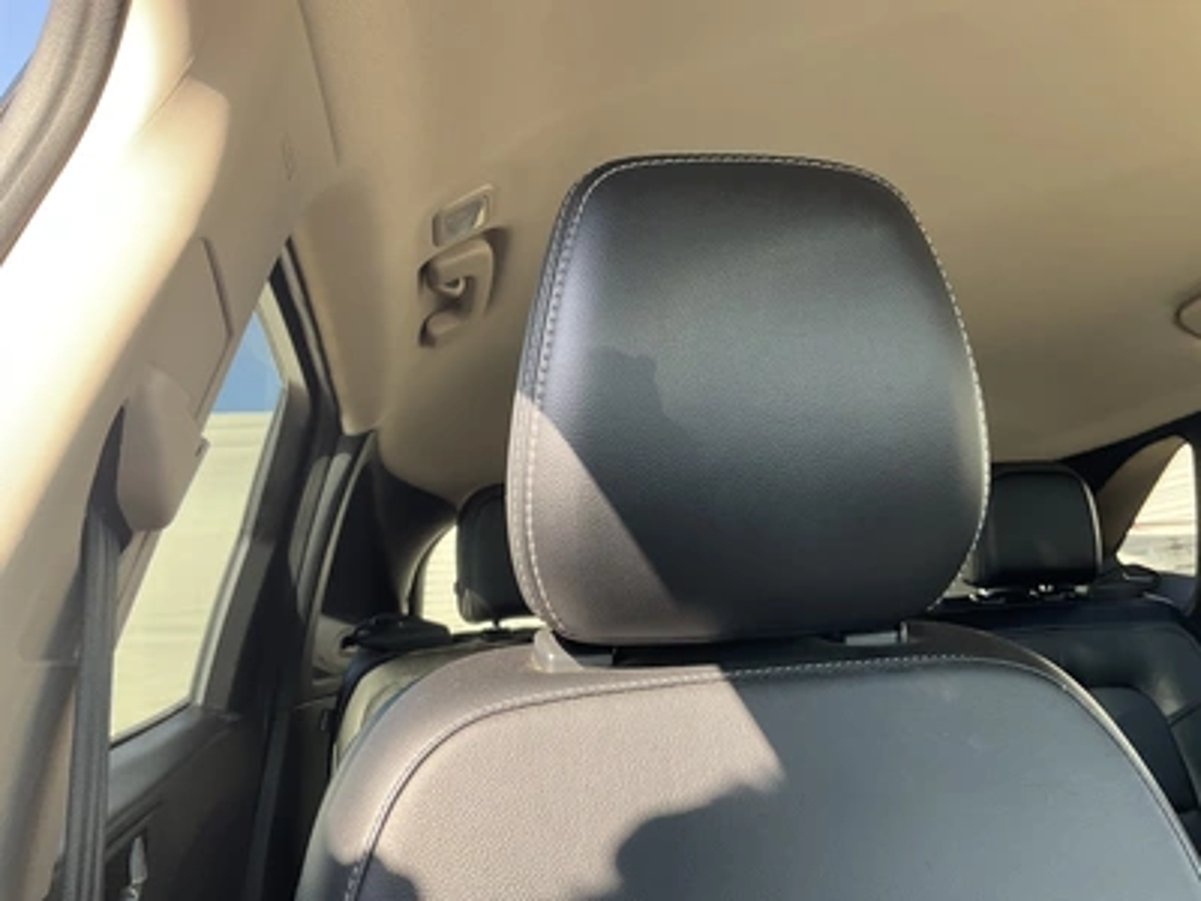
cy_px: 450
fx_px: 1006
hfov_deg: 61.7
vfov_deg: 48.2
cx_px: 600
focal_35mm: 29
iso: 32
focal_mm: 3
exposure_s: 1/122
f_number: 1.8
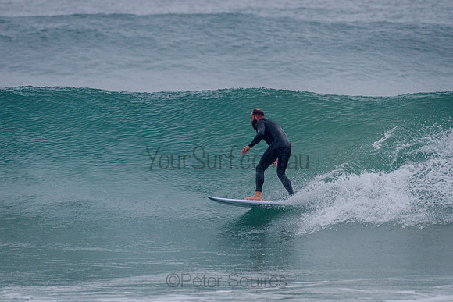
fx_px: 7709
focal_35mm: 613
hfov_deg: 3.4
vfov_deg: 2.2
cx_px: 226
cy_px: 151
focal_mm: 500
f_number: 5.6
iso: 900
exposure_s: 1/2000
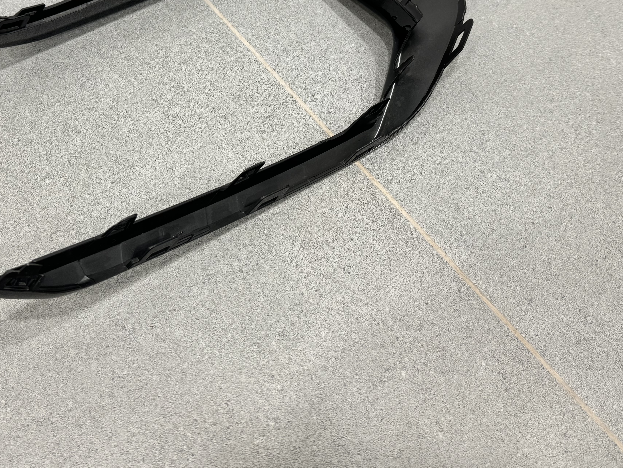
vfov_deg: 34.9
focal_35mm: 40
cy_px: 97
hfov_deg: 46.5
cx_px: 246
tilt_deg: -53.4
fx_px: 720
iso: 80
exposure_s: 1/100
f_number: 1.78
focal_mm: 6.76
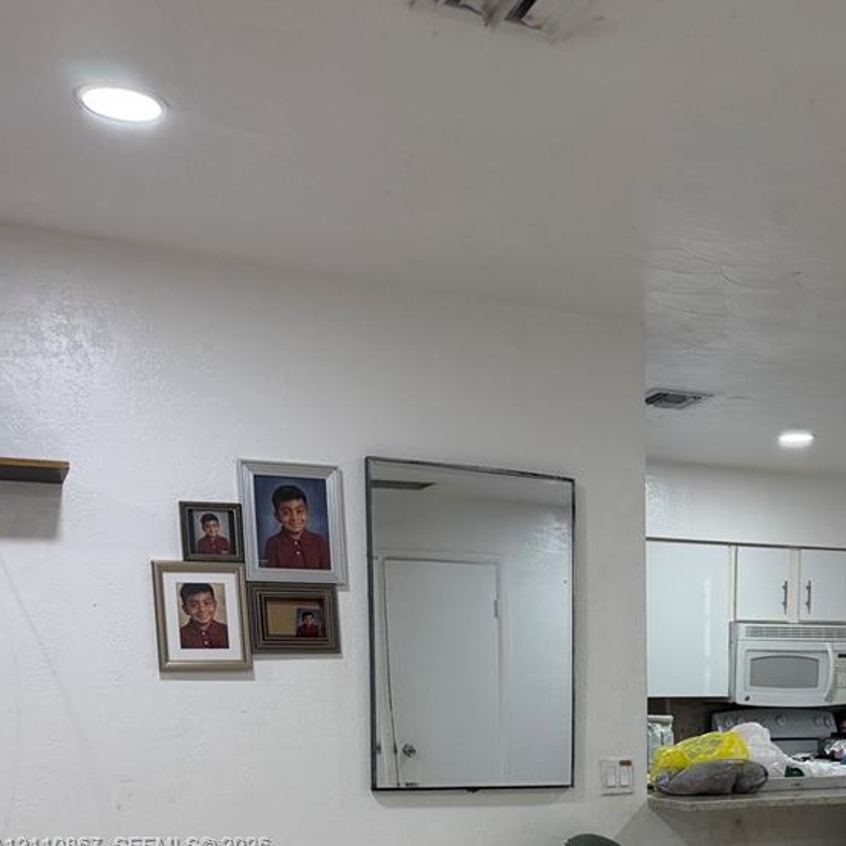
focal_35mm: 46
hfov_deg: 35.6
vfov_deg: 33.6
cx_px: 675
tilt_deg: -7.2
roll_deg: +0.2
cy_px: 848
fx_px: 1272
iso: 200
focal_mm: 6.76
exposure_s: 1/126
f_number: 1.78
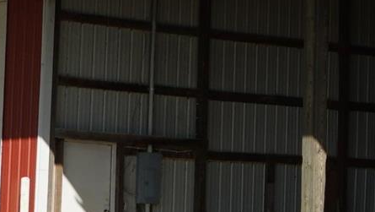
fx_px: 1940
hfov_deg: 10.8
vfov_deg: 6.2
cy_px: -21
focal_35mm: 195
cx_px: 473
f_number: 8
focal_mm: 18
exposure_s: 1/400
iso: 100
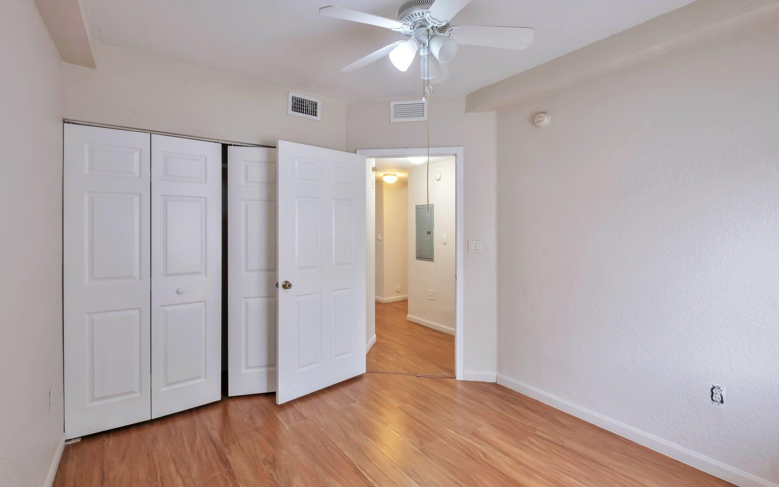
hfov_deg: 97.8
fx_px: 340
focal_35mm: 16
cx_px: 398
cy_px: 234
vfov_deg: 71.2
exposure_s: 1/13
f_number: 8
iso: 800
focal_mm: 10
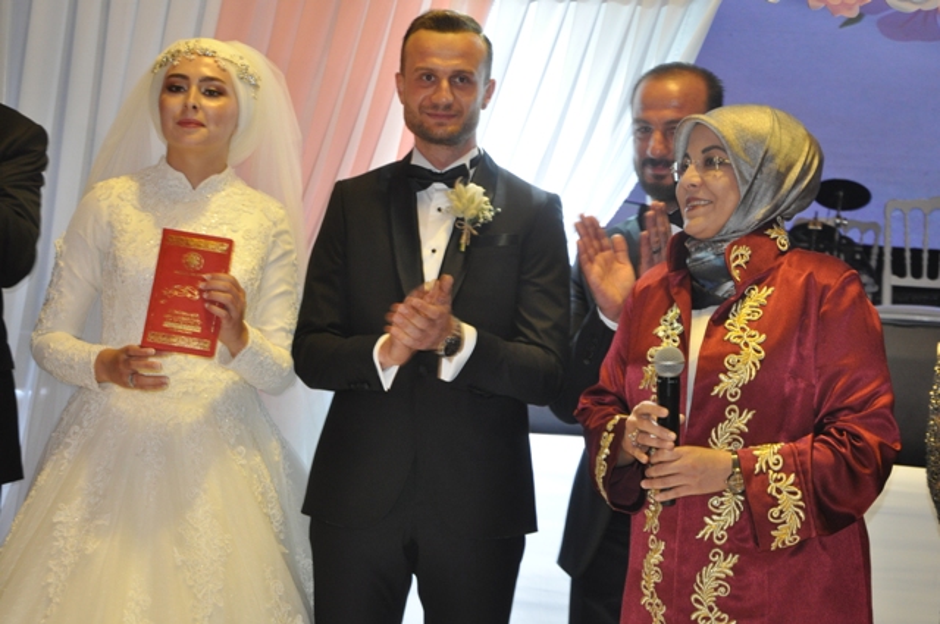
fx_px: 2034
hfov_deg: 26.0
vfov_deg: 17.4
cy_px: 312
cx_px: 470
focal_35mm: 78
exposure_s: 1/60
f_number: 4.5
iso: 800
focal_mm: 52
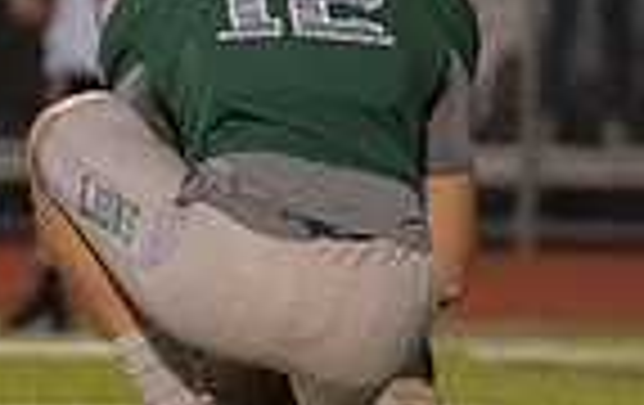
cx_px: -876
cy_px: -278
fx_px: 19309
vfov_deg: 1.2
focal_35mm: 1098
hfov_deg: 1.9
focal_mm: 200
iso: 5000
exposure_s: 1/1250
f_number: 2.8
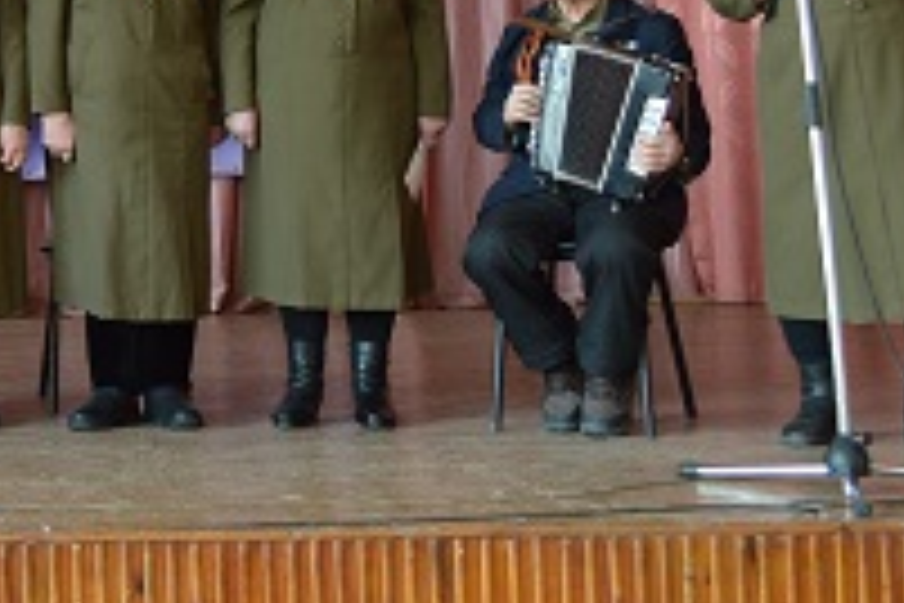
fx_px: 2159
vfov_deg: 15.5
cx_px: -108
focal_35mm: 86
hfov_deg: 22.2
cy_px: -65
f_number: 4.2
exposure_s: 1/80
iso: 400
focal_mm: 24
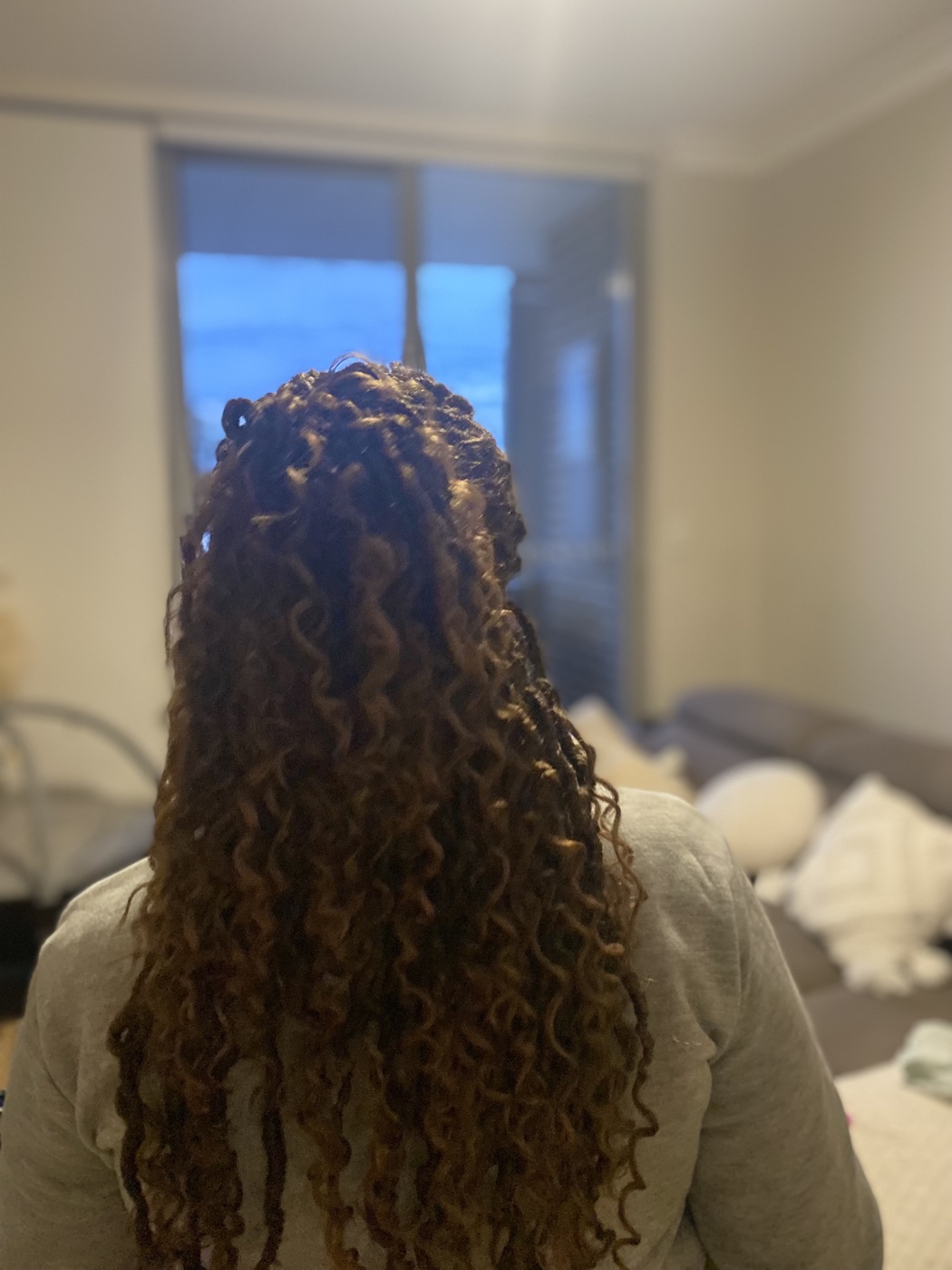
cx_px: 476
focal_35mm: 26
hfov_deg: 53.1
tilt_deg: -7.0
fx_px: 953
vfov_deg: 67.3
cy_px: 635
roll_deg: +1.7
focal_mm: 4.25
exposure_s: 1/37
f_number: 1.8
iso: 640
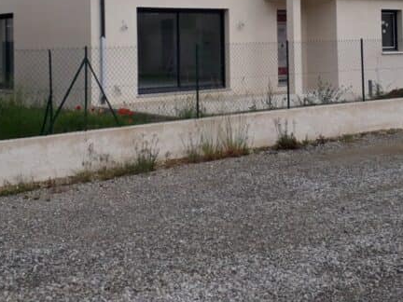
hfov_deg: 30.2
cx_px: 233
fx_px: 745
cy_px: 5
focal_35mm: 64
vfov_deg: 22.1
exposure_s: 1/1855
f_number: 1.9
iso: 40
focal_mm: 3.6
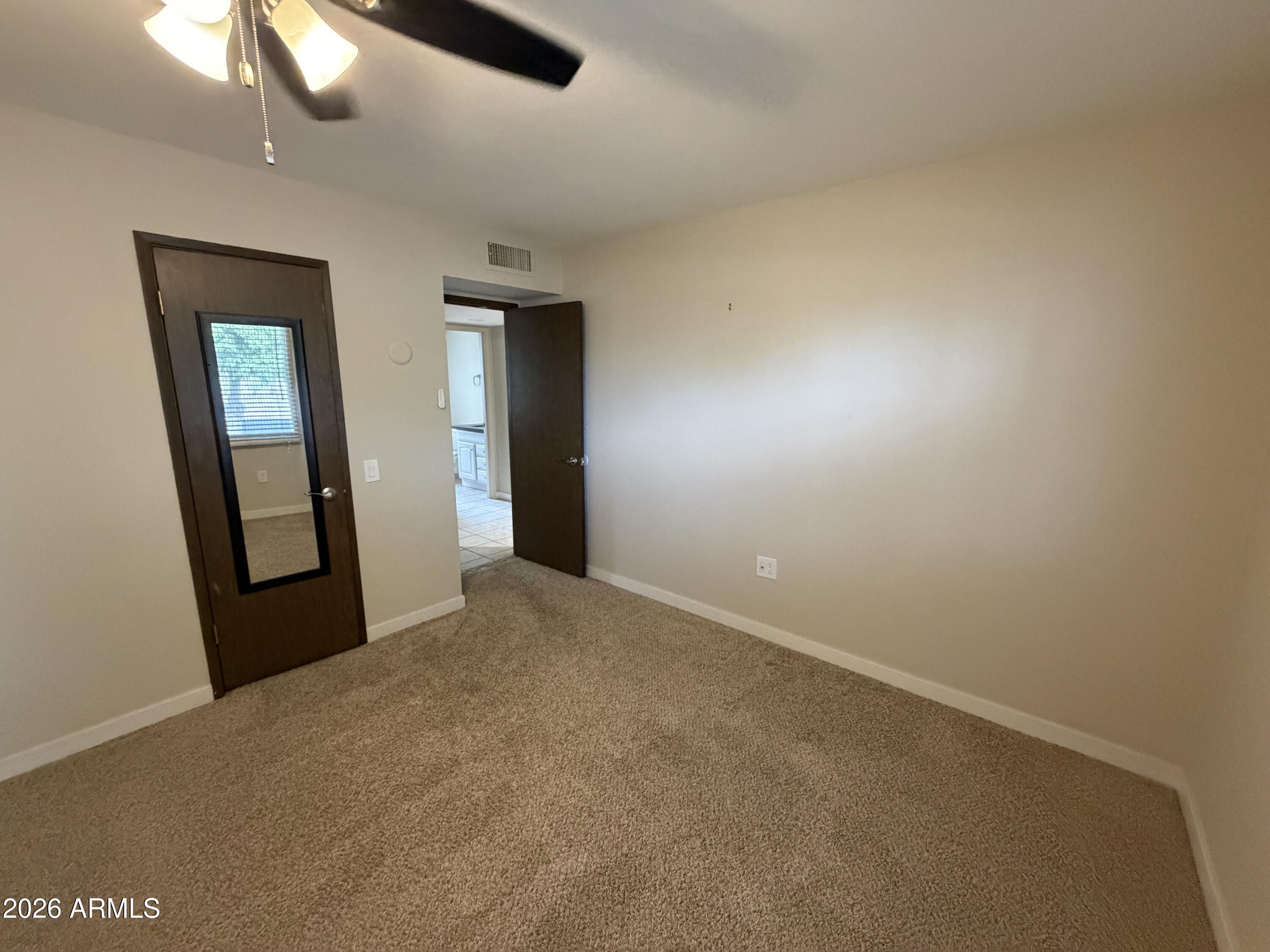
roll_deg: -0.6
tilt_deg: -11.4
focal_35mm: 14
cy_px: 476
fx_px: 514
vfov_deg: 85.7
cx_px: 635
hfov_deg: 102.1
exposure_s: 1/60
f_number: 2.2
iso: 800
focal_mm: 2.22
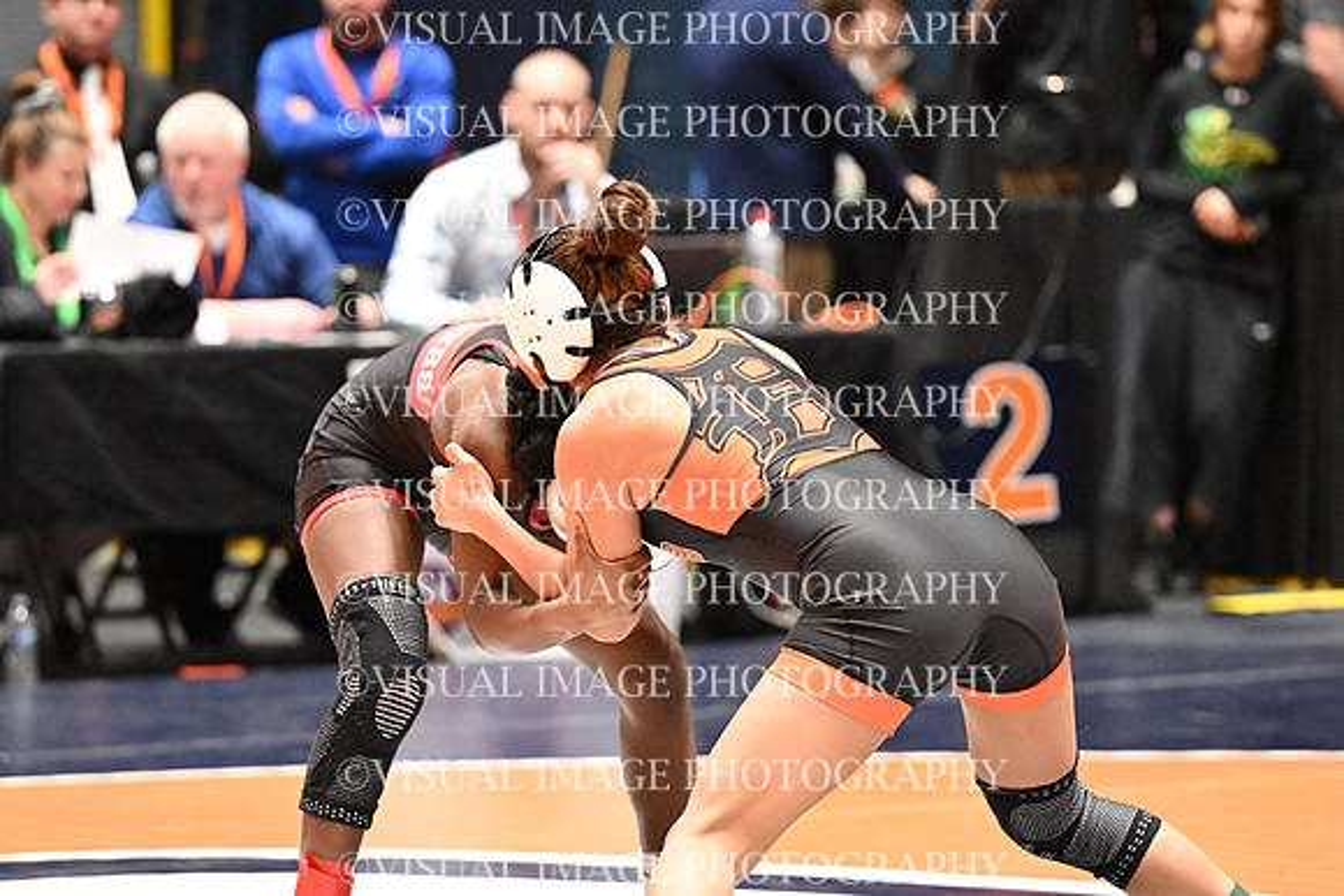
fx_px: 6721
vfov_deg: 7.6
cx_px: 672
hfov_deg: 11.4
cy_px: 448
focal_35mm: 180
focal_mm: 120
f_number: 2.8
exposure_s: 1/960
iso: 10000
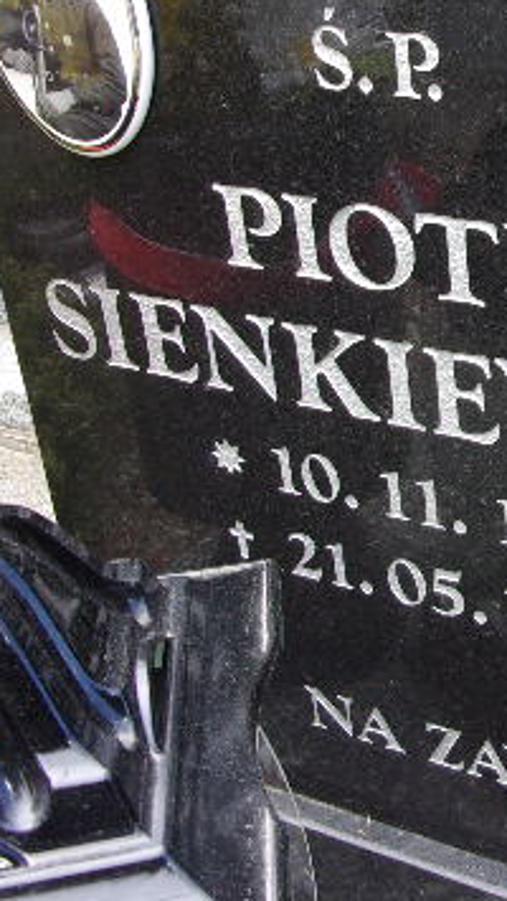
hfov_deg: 20.6
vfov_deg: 37.5
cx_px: 586
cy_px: 315
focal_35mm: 55
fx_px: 1313
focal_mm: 5.1
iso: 80
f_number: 3.9
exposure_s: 1/90
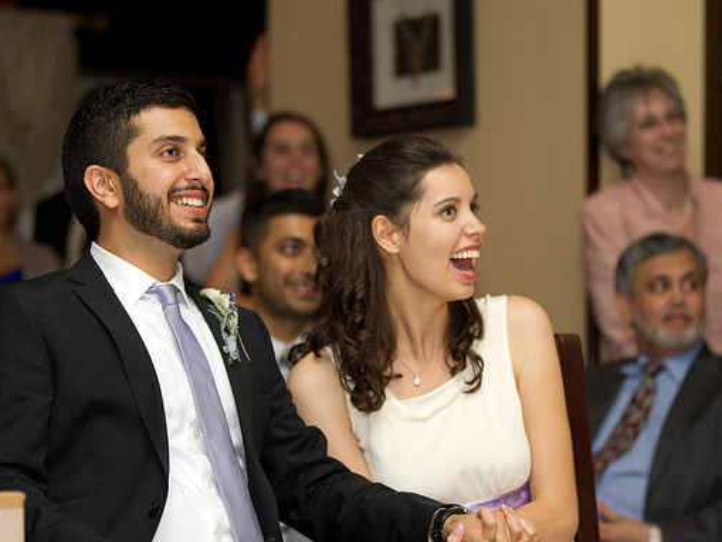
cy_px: 270
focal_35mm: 152
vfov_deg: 9.8
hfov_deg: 13.0
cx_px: 391
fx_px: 3171
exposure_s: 1/160
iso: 800
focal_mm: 92.5
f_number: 2.8
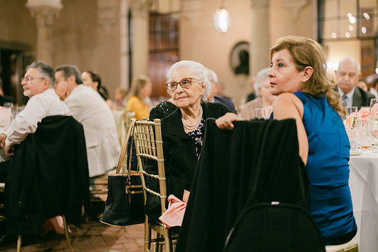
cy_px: 114
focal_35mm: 47
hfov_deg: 41.9
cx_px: 189
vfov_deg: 28.7
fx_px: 493
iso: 2000
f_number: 1.7
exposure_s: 1/80
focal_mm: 55
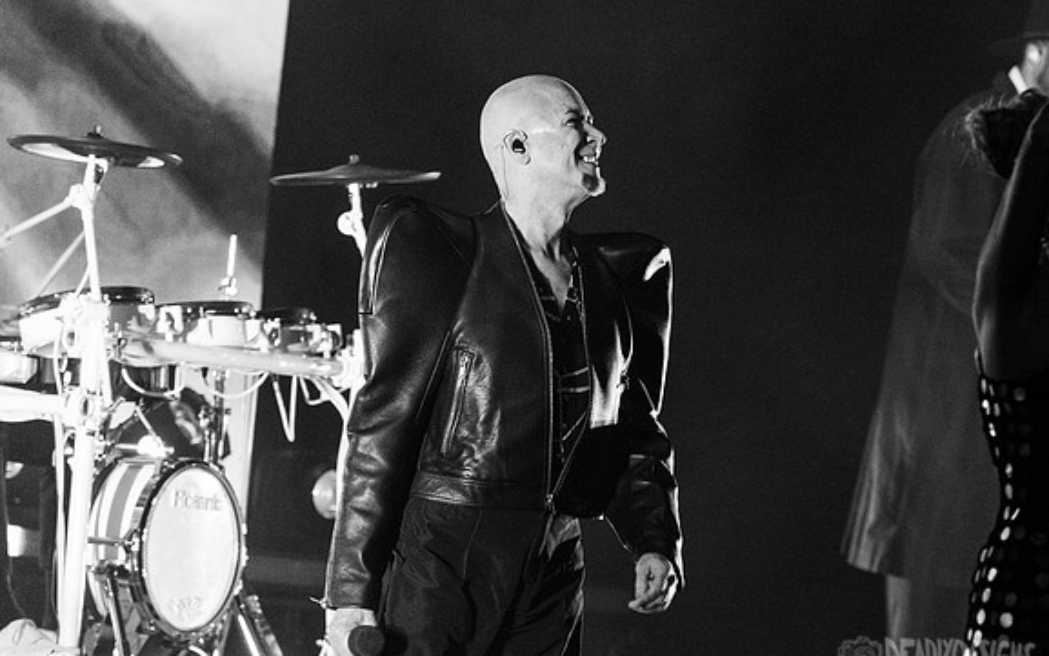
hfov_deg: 5.5
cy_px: 286
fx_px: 10924
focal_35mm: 382
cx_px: 794
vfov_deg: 3.4
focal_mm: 230
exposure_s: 1/160
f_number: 5.3
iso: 4000
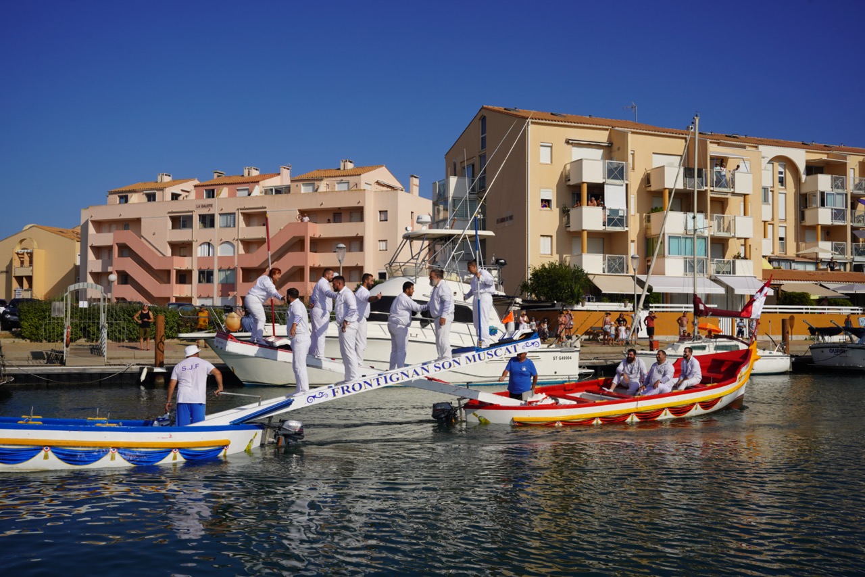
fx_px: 884
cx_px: 432
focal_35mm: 37
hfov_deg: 52.1
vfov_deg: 36.1
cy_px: 288
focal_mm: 36.8
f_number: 10
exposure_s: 1/400
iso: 100
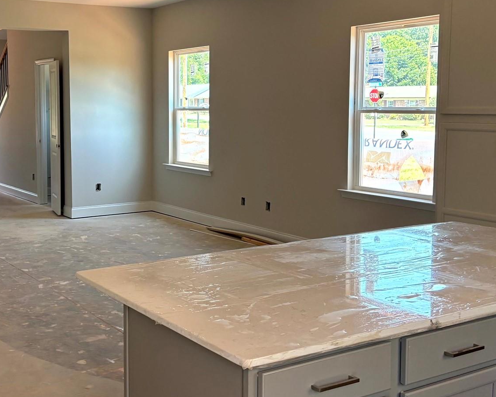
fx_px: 675
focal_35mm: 46
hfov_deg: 39.2
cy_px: 163
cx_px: 121
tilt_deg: -4.0
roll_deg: +2.6
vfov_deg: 32.7
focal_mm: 5.96
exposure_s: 1/241
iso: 125
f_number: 1.6
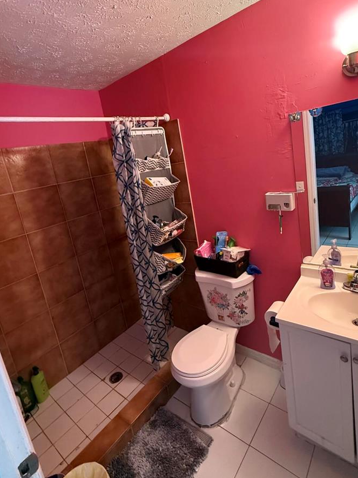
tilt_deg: -10.2
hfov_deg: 68.7
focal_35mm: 19
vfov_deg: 84.2
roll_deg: +9.6
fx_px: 262
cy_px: 208
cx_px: 181
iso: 800
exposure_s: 1/60
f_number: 2.2
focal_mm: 2.22
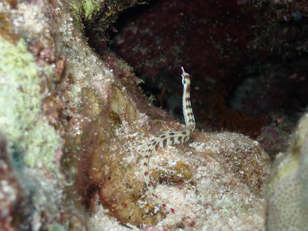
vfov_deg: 21.9
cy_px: 116
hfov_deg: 29.0
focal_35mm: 67
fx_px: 596
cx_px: 154
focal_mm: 11.88
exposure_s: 1/125
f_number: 3.8
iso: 100
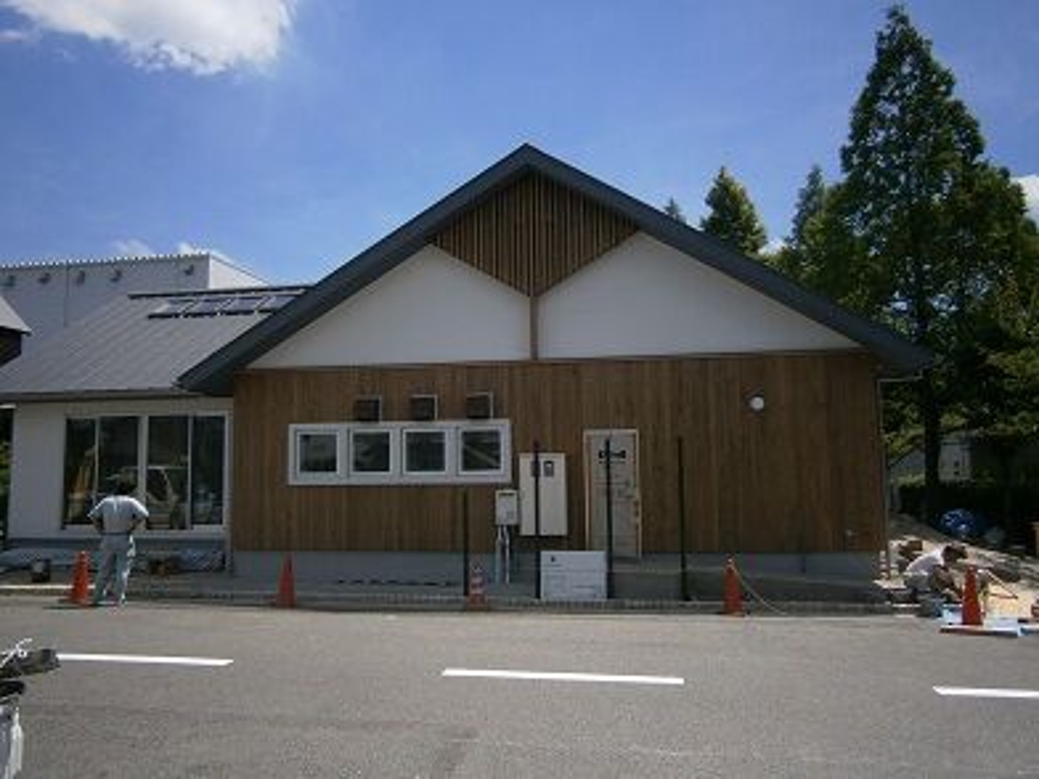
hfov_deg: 67.3
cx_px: 520
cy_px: 390
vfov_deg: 53.1
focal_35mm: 26
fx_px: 780
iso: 80
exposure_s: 1/1600
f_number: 2.8
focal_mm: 4.7
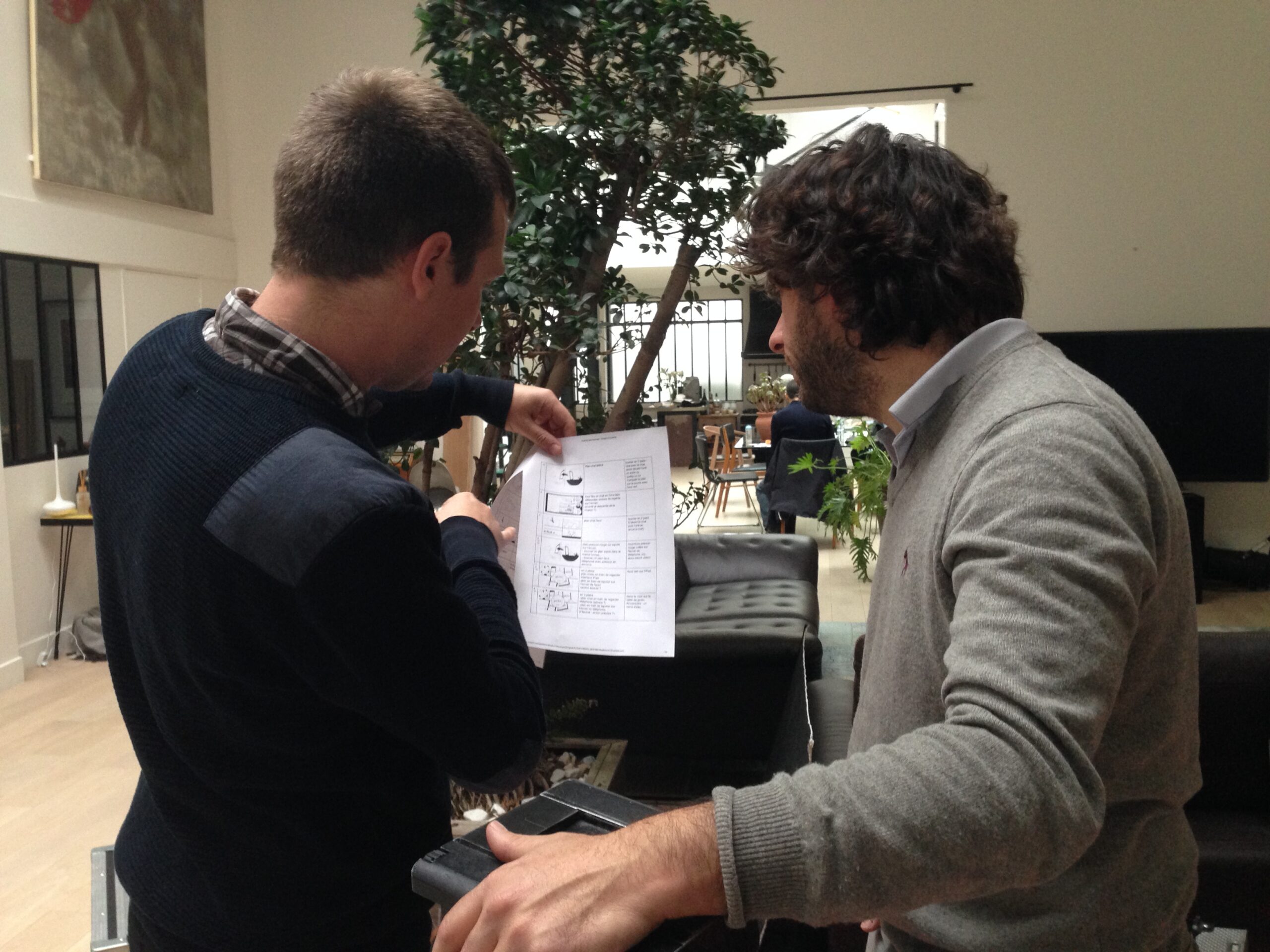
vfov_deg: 42.9
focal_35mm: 33
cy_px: 476
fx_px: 1211
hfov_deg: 55.4
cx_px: 635
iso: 200
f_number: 2.4
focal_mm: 4.12
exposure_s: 1/20
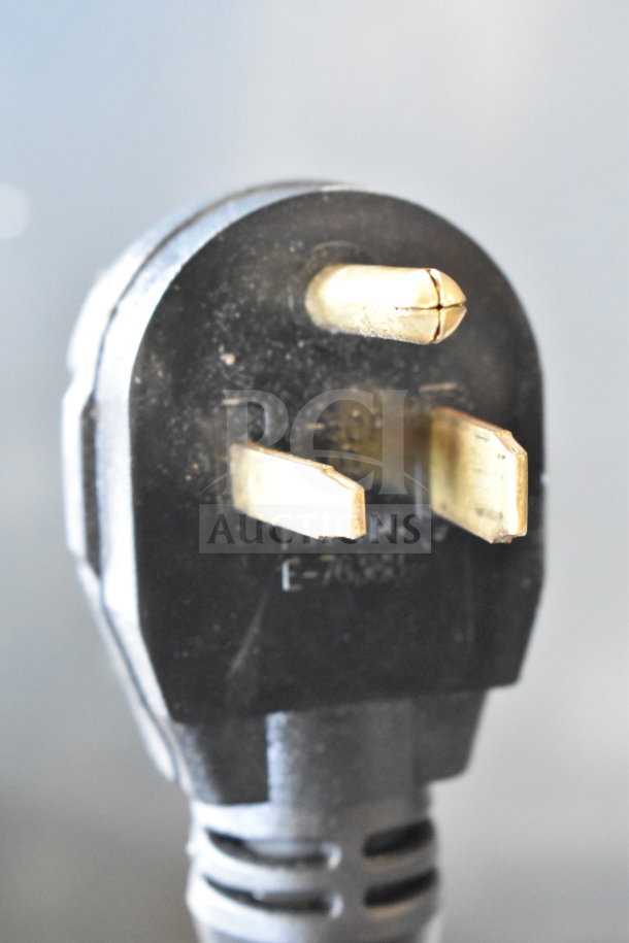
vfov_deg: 24.6
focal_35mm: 82
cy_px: 472
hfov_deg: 16.6
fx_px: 2162
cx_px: 314
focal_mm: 55
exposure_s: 1/100
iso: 10000
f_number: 5.6
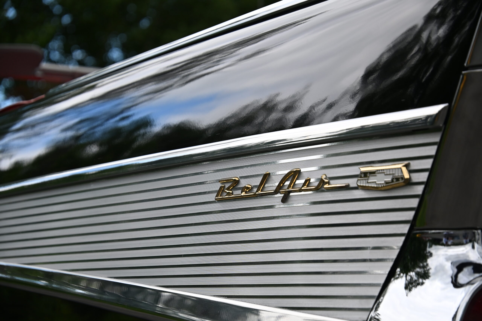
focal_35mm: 104
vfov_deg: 13.2
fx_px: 1386
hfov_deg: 19.7
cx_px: 241
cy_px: 160
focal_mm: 69
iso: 400
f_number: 4.8
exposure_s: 1/200
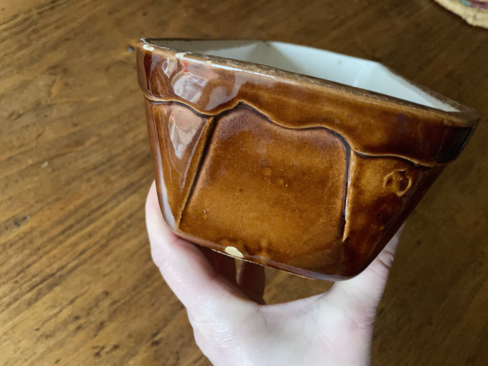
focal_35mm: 26
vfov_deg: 53.1
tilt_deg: -62.4
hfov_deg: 67.3
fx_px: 367
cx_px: 244
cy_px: 183
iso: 640
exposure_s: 1/30
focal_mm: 4.2
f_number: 1.6
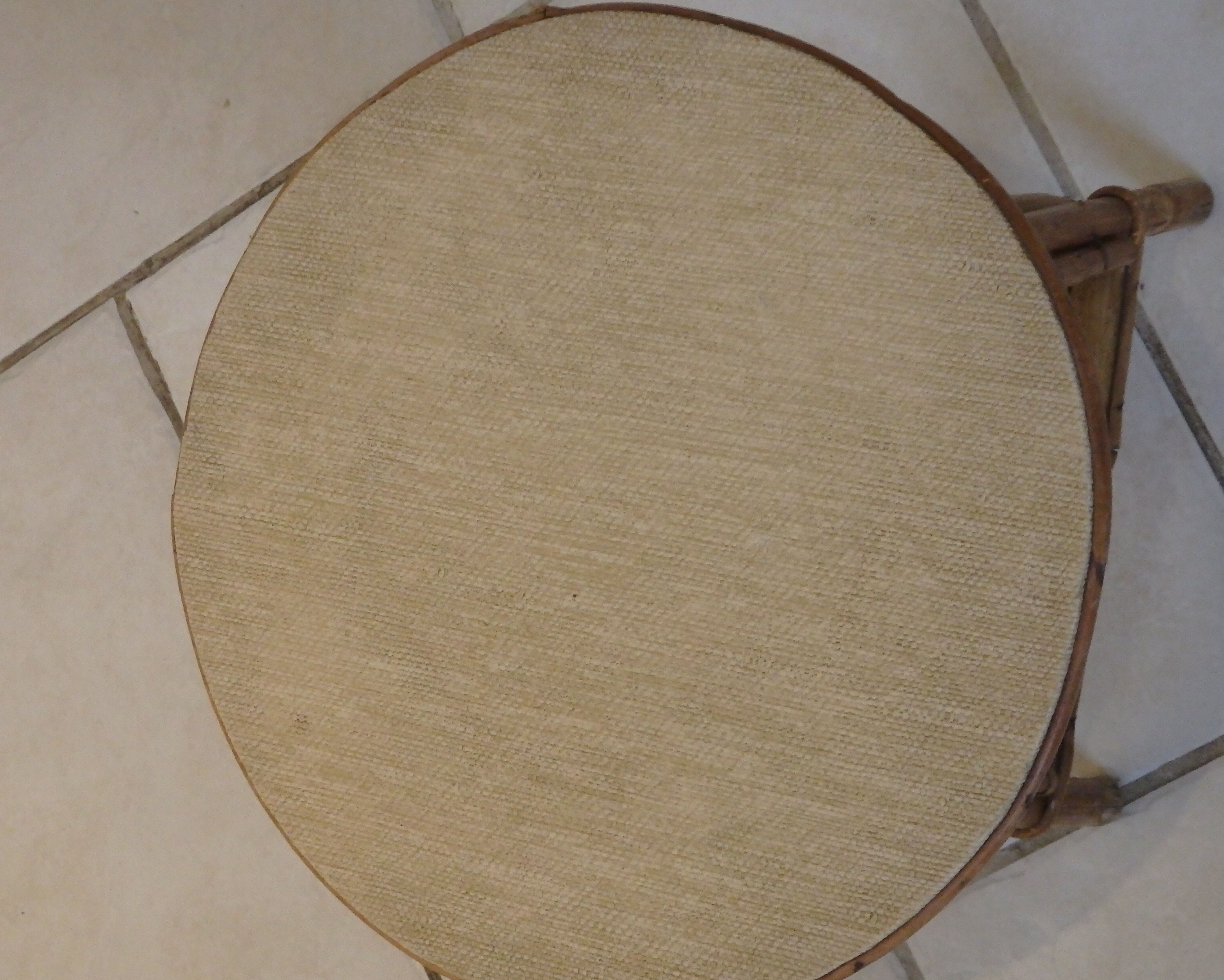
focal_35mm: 85
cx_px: 579
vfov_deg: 18.1
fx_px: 3079
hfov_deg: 22.5
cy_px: 497
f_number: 4.6
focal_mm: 14.4
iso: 800
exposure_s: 1/20
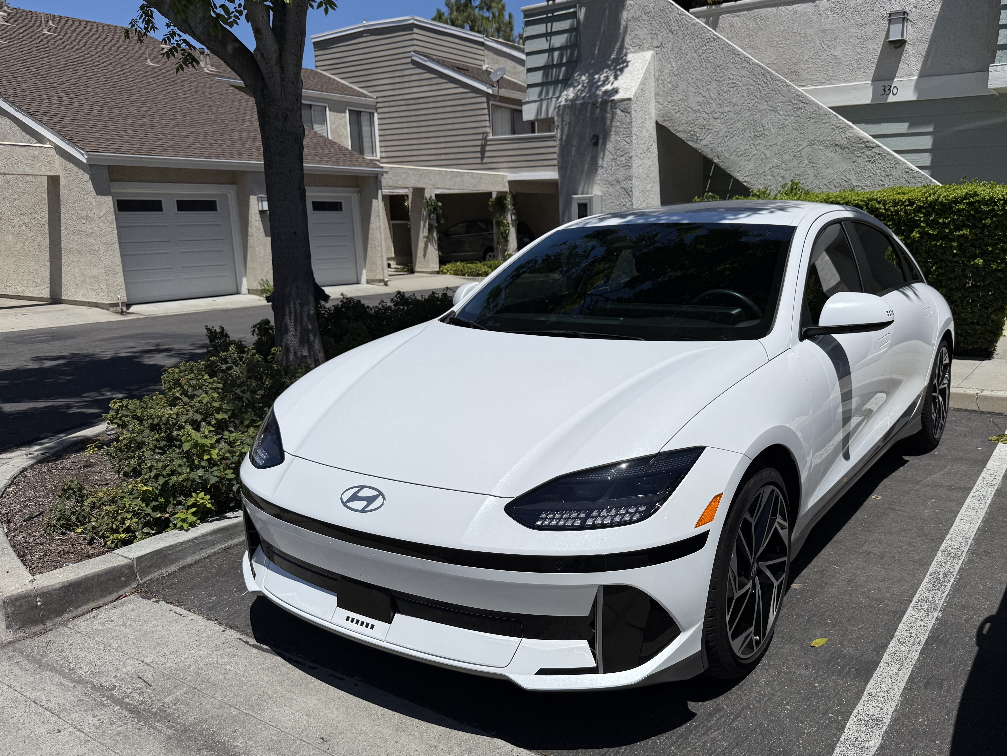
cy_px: 428
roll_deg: +1.4
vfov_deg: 49.6
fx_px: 815
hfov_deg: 63.2
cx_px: 574
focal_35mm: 28
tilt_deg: -11.7
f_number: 1.78
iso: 64
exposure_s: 1/17544
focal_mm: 6.76
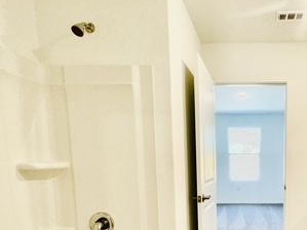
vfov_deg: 44.0
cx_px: 246
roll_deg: -0.5
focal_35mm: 30
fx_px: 266
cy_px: 191
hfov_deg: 55.6
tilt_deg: -8.1
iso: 160
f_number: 2.2
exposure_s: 1/120
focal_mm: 2.22
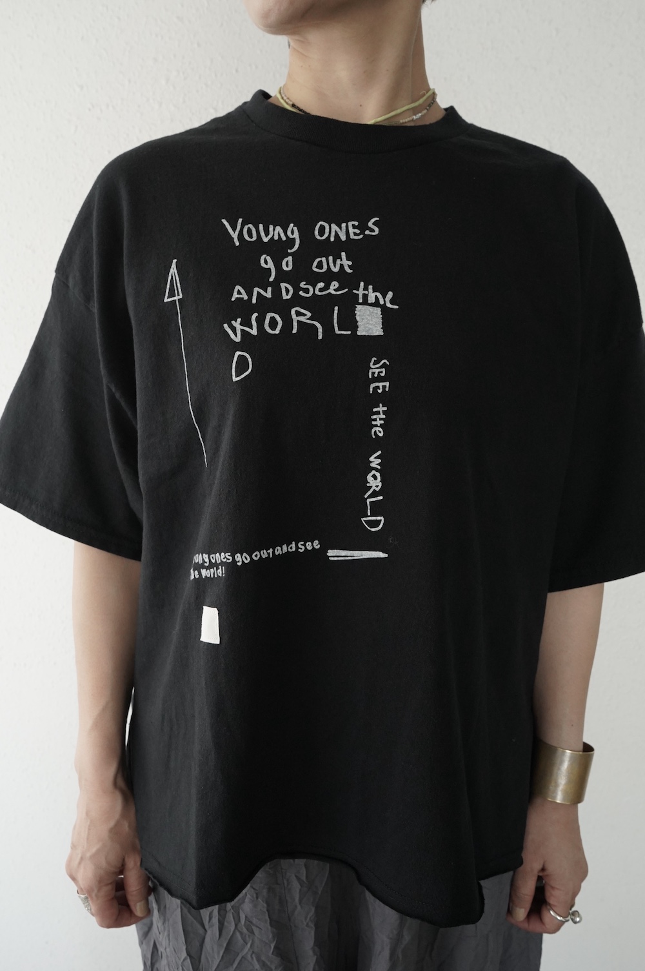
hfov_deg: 46.3
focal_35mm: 28
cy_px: 486
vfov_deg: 65.5
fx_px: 754
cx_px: 322
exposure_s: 1/60
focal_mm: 28
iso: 3200
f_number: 8
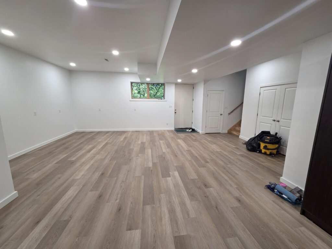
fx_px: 125
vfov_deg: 89.9
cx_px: 166
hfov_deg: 106.2
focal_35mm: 13
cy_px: 124
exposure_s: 1/60
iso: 160
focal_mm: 2.2
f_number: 2.2
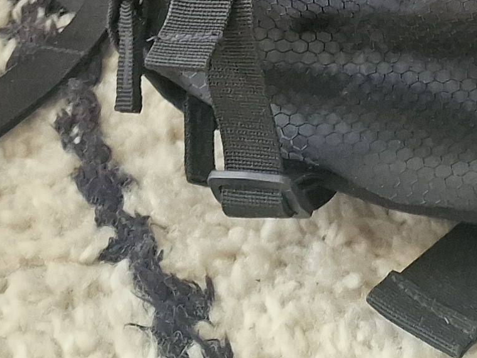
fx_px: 1667
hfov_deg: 16.0
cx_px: 480
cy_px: -577
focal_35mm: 121
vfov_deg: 10.2
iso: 500
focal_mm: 6.4
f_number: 1.8
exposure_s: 1/120
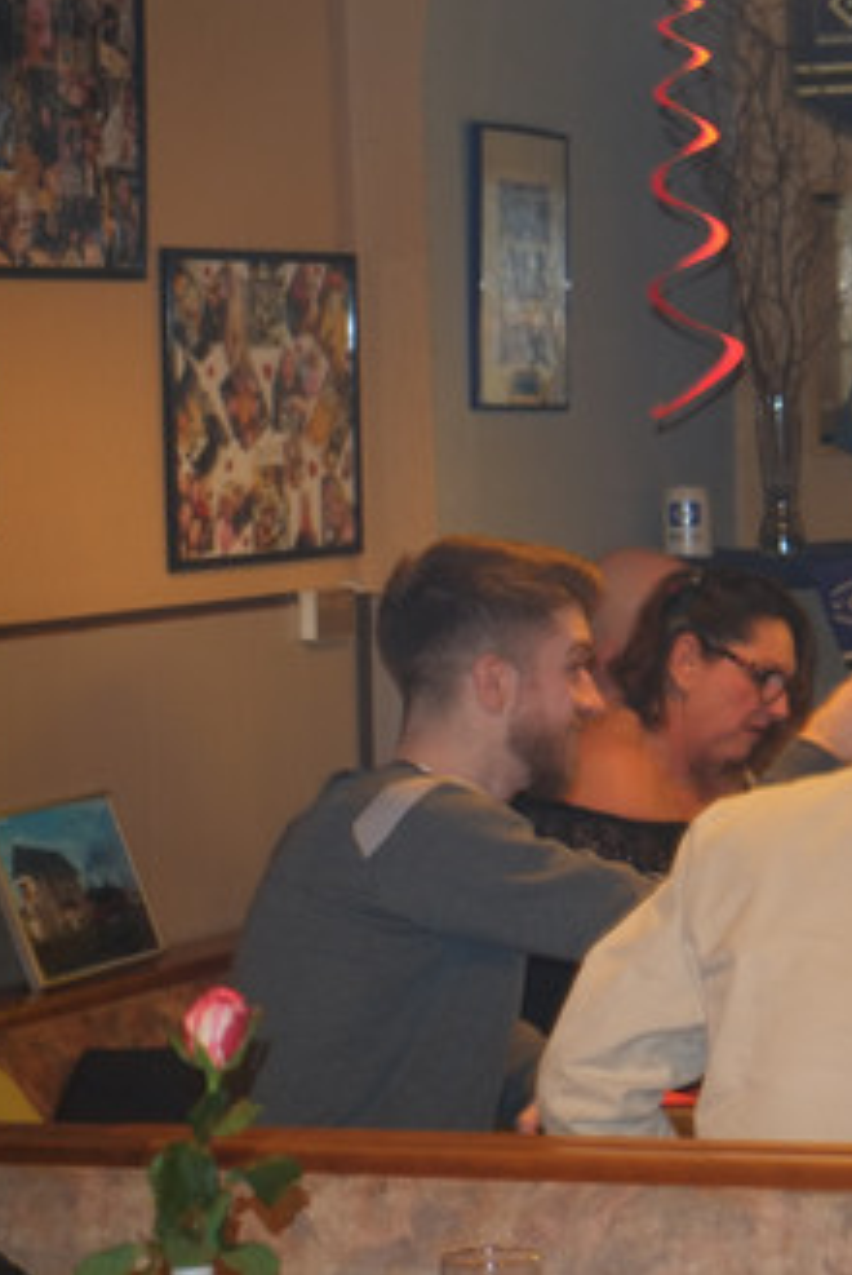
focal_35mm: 126
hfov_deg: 10.8
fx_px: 4463
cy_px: 634
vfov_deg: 16.2
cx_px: 945
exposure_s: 1/8
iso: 800
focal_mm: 55
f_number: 4
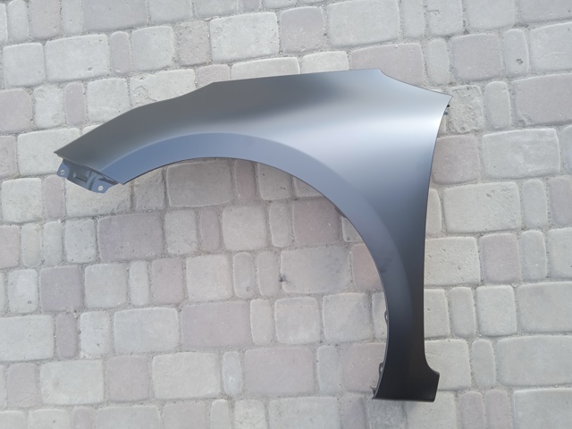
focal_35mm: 28
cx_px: 286
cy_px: 214
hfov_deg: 63.4
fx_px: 463
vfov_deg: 49.7
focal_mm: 3.43
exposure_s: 1/100
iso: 112
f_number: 2.2
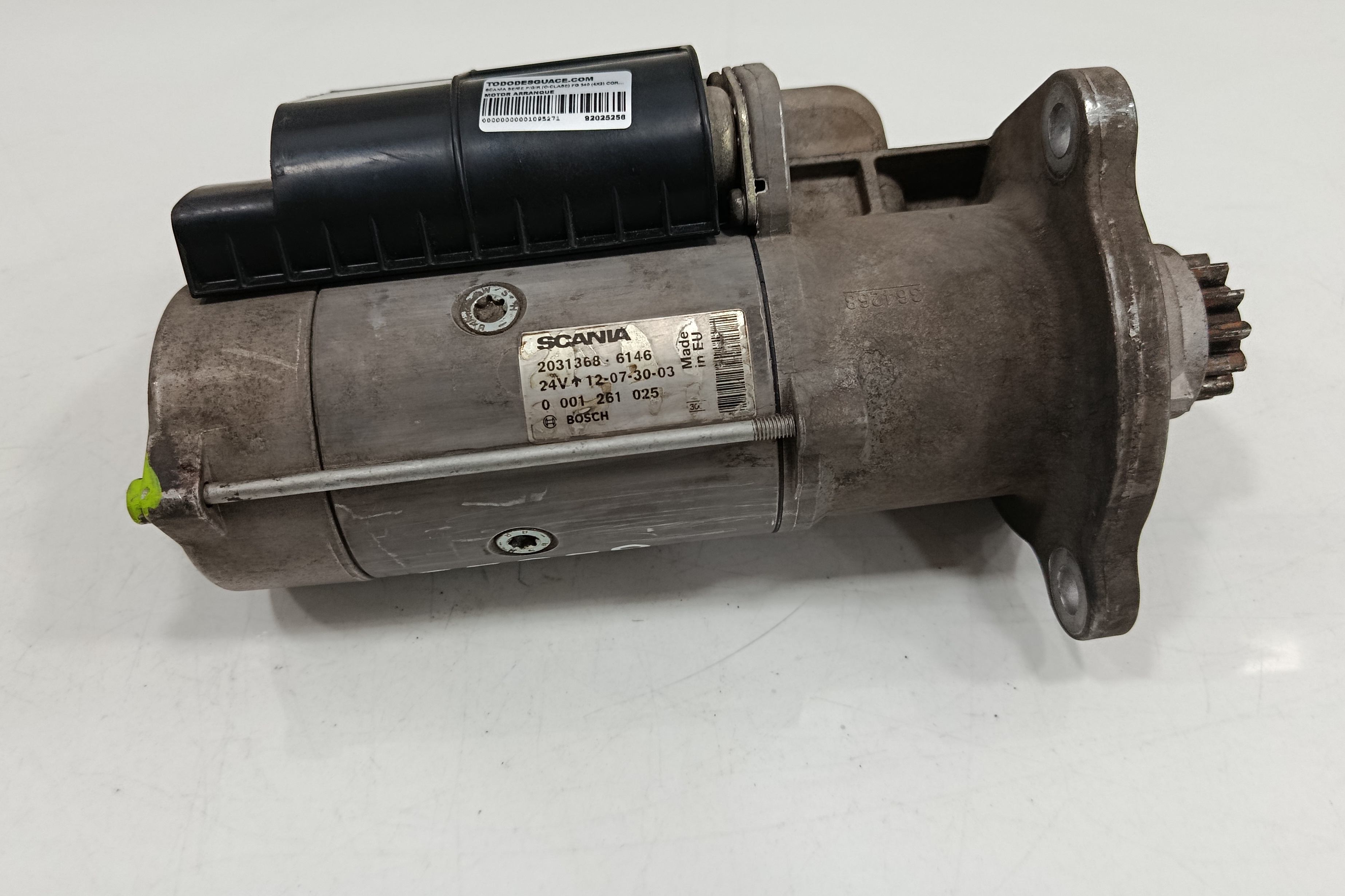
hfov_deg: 67.4
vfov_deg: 47.9
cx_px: 652
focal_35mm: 27
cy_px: 441
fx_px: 1009
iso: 1102
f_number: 1.7
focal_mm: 5.24
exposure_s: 1/100
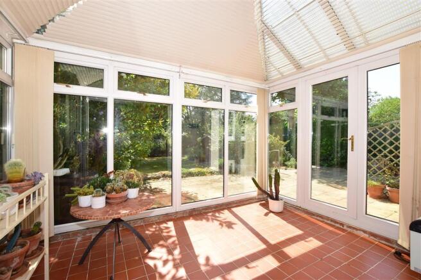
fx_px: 175
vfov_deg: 77.3
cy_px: 140
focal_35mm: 15
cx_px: 210
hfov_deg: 100.4
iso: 400
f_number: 13
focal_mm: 10
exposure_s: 1/200
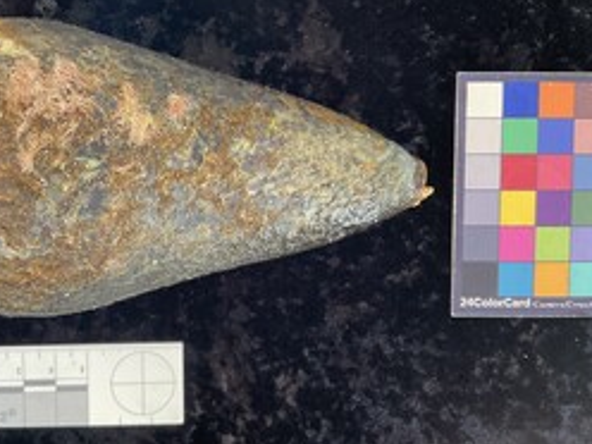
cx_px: 229
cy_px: 209
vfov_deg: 35.1
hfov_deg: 45.5
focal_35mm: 41
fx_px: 701
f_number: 1.8
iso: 125
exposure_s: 1/60
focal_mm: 3
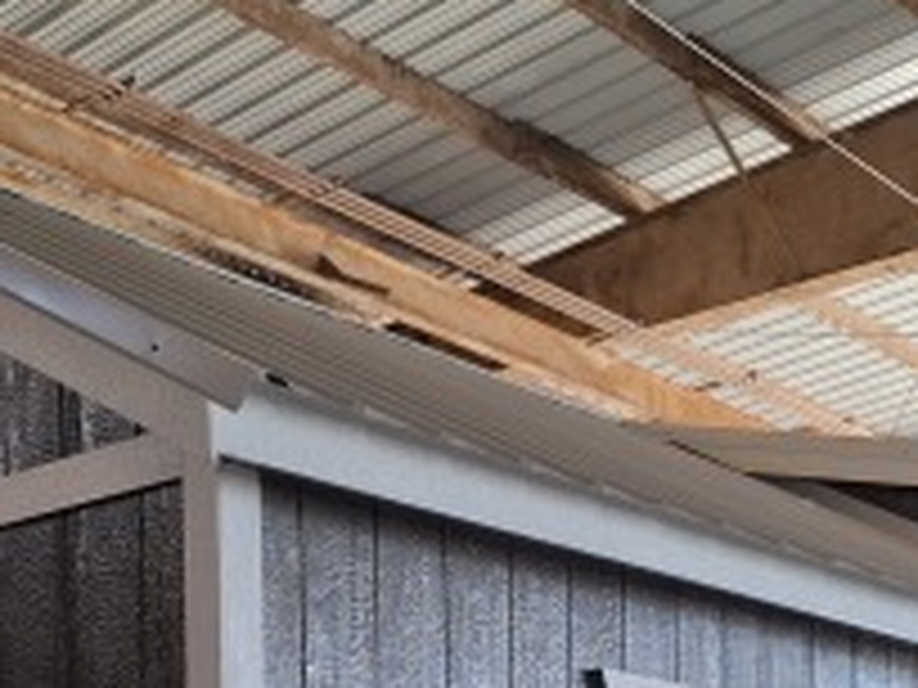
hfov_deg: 26.9
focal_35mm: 72
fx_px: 1909
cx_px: 333
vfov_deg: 18.4
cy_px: 989
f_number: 1.8
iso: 100
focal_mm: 5.54
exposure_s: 1/120
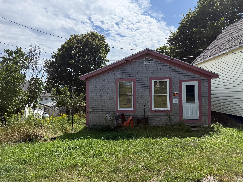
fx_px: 168
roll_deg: +0.0
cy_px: 91
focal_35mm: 24
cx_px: 122
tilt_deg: +1.0
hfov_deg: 71.6
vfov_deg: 56.8
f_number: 1.78
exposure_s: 1/6711
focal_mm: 6.76
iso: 100
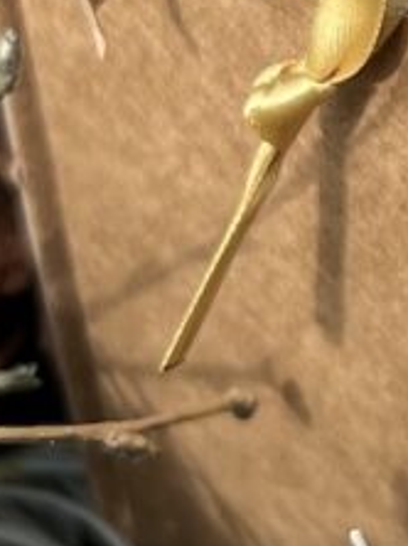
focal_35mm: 120
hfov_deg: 11.3
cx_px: 772
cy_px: -32
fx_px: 1889
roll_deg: +1.8
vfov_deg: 16.0
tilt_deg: -22.8
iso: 50
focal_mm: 5.7
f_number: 1.5
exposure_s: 1/2123
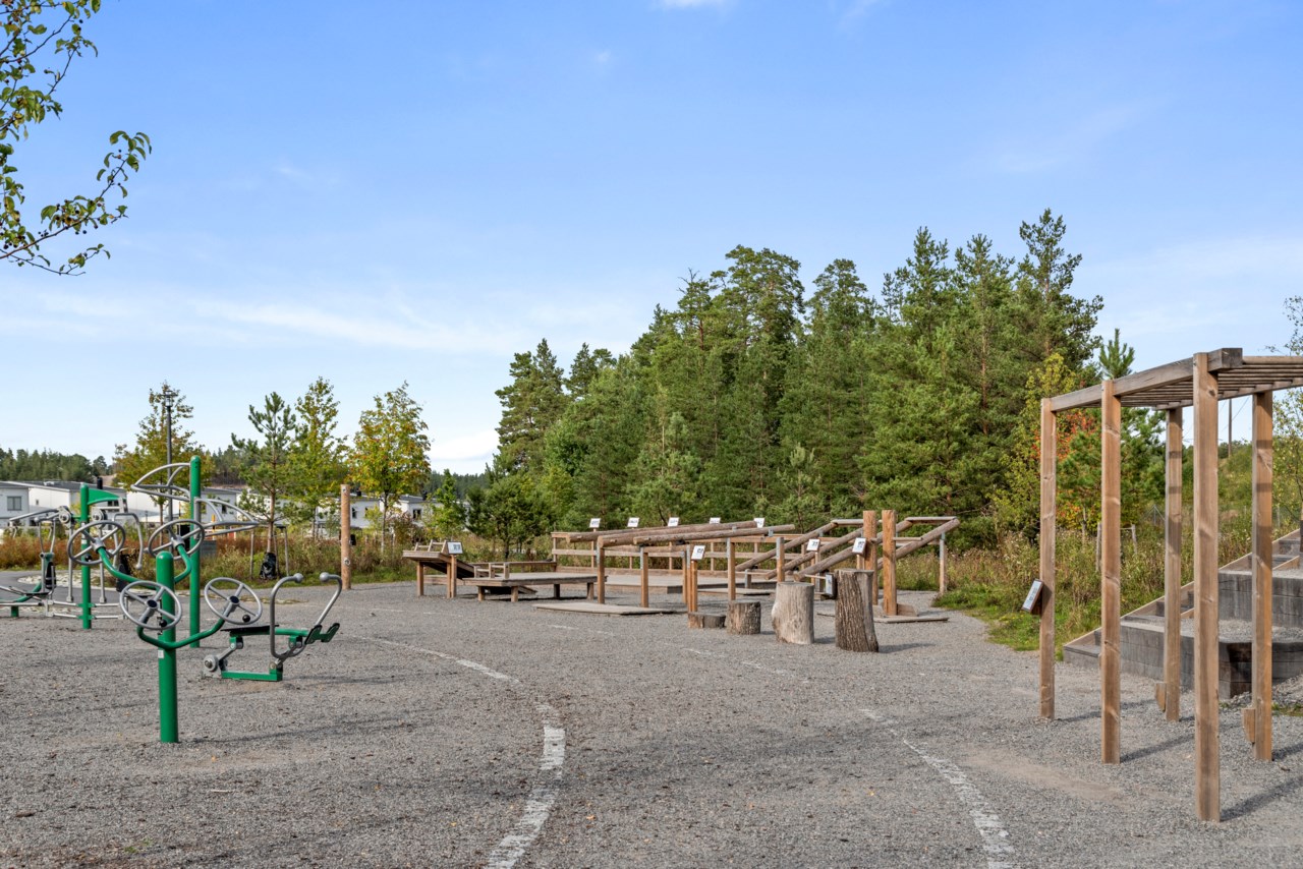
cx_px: 652
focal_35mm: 48
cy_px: 434
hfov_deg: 41.1
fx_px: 1738
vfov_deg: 28.1
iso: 320
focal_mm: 48
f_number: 8
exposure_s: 1/640
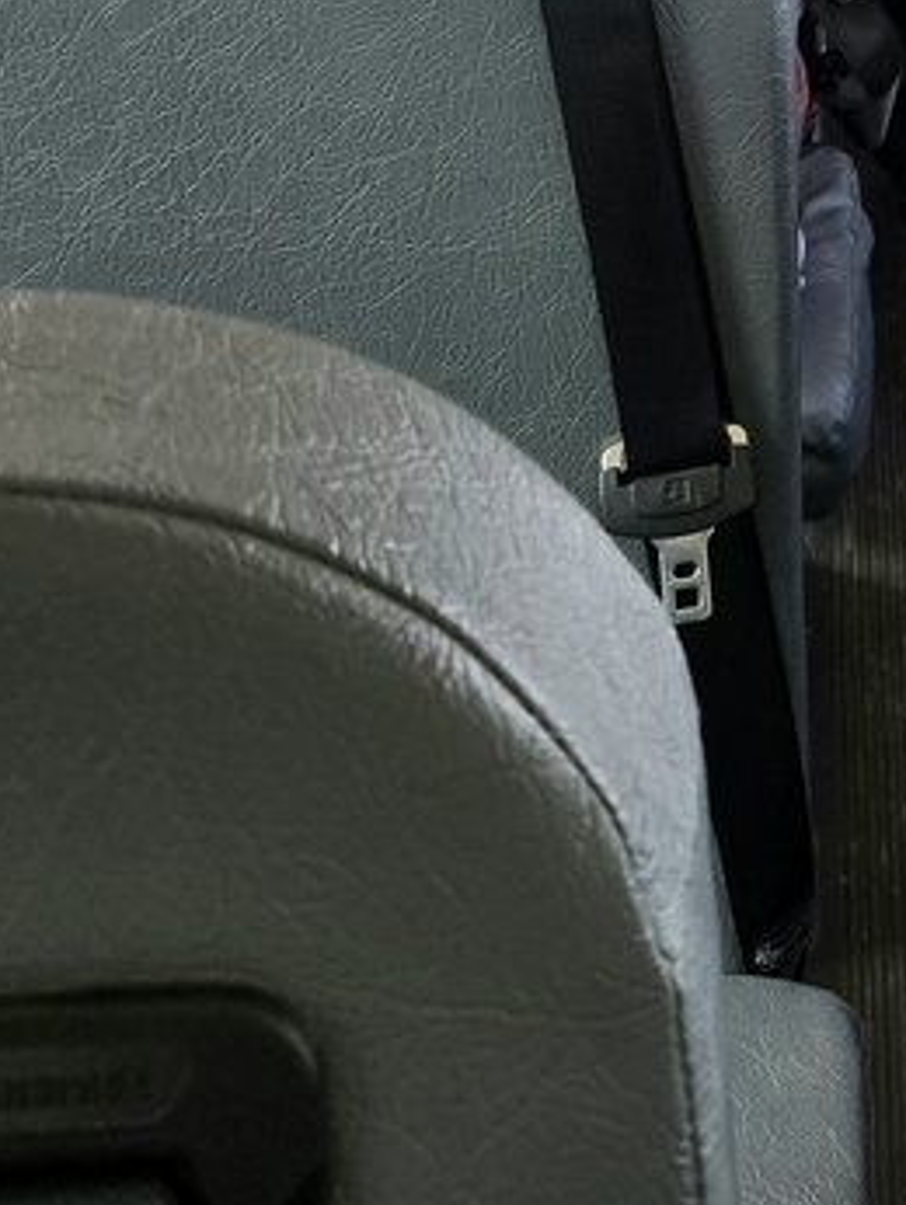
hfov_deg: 20.7
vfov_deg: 23.7
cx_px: 986
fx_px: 2370
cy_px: -522
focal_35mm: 68
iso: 125
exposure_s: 1/182
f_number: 1.8
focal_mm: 5.4
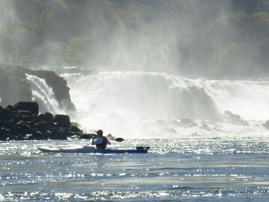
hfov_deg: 8.4
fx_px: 1819
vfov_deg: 6.3
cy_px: 158
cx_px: 74
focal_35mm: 234
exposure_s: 1/395
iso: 50
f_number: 7.7
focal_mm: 23.5
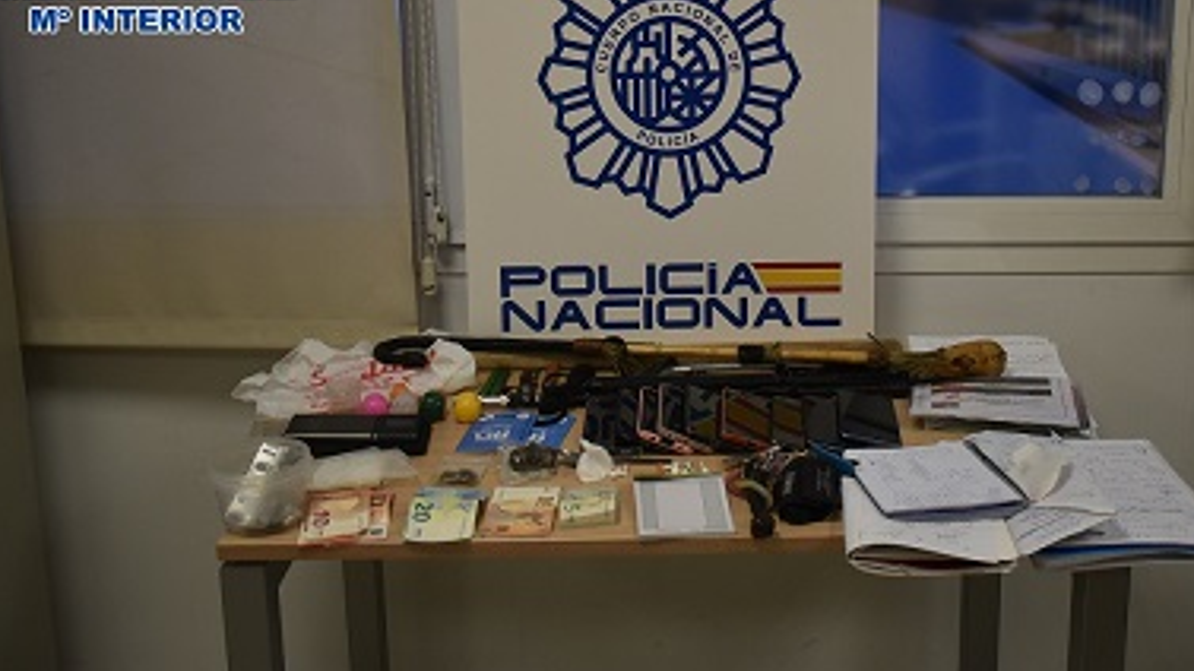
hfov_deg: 46.3
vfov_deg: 26.9
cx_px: 671
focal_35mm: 44
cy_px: 199
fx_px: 1393
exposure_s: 1/160
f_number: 3.8
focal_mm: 22
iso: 800
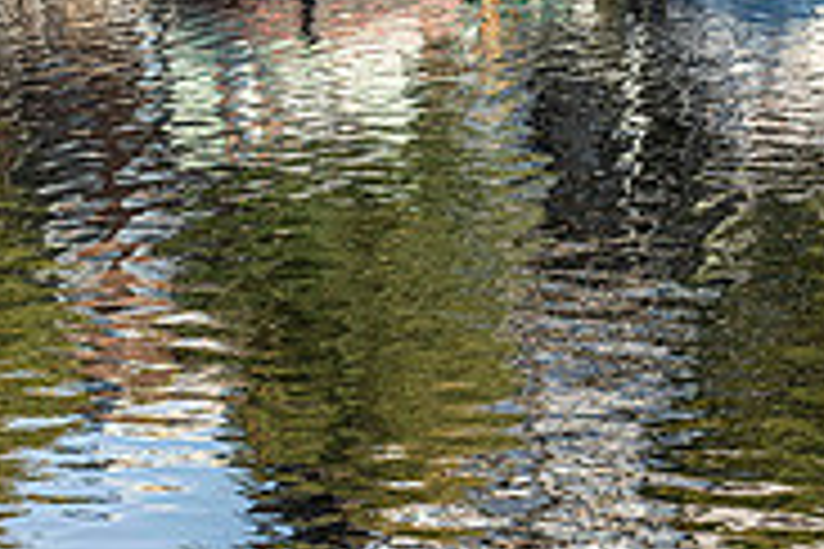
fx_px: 3776
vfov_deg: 8.3
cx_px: 284
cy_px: 317
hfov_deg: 12.4
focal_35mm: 165
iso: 90
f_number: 5.6
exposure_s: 1/100
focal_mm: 52
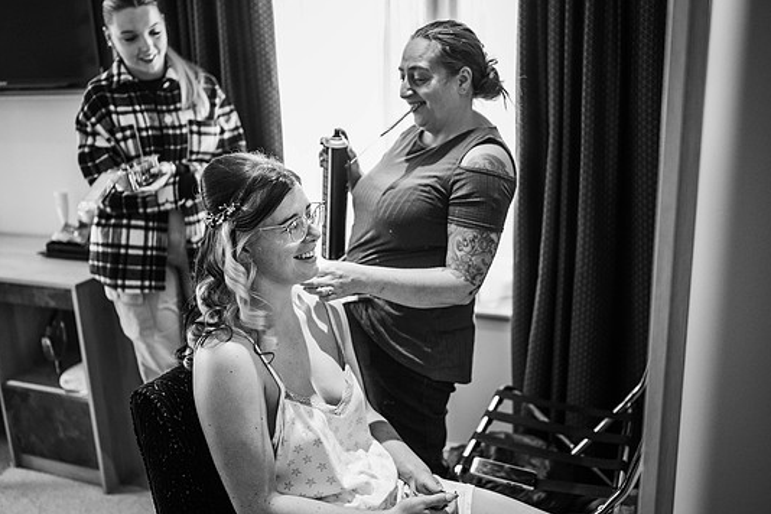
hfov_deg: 50.7
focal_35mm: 38
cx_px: 368
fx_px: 814
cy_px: 263
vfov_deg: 35.1
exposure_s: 1/200
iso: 640
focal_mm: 35
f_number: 1.8
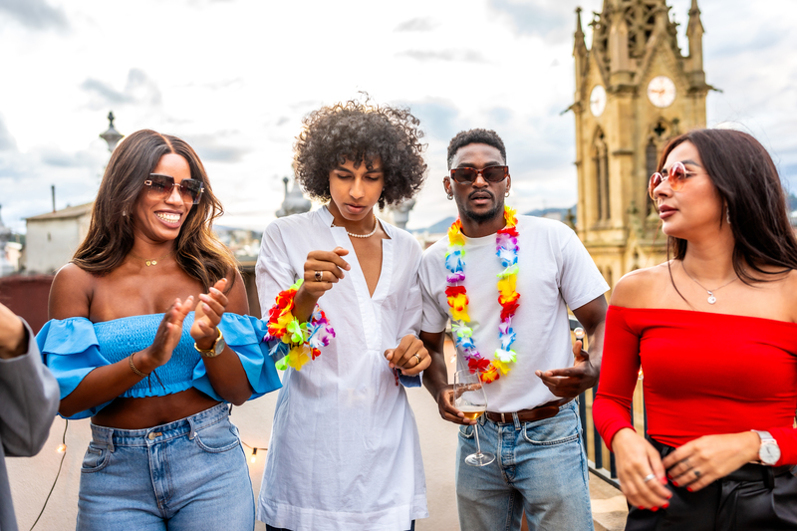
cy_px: 266
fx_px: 775
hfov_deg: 54.4
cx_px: 398
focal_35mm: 35
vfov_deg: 37.8
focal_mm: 35
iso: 320
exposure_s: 1/250
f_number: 2.5
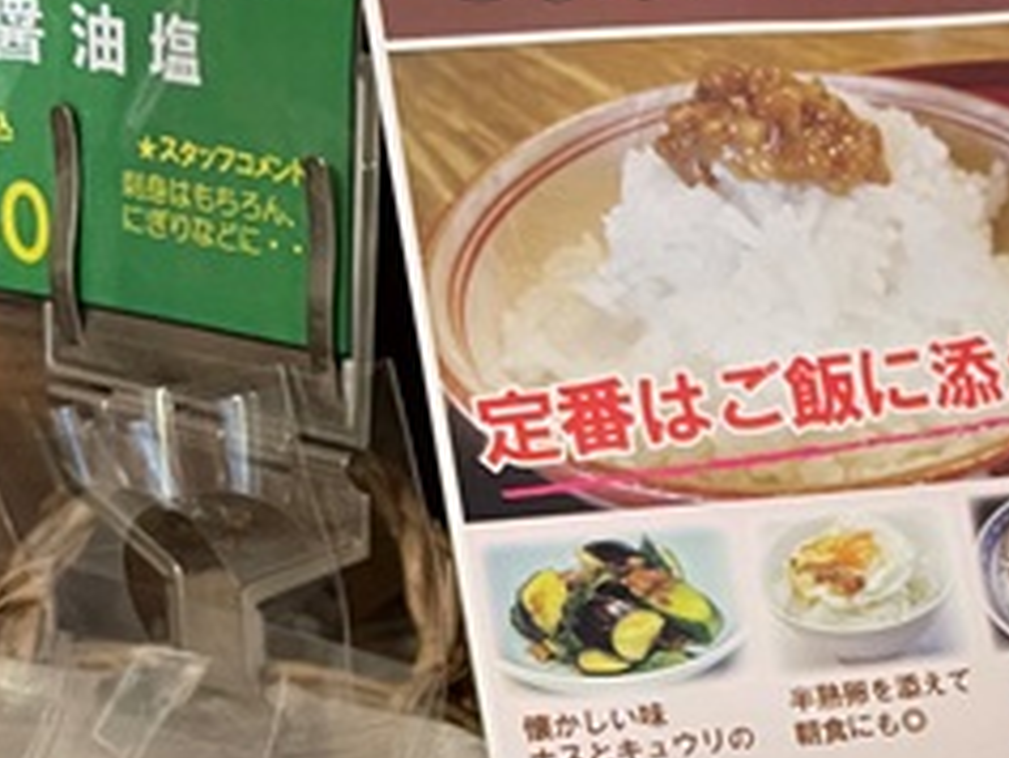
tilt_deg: -32.8
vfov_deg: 17.7
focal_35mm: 79
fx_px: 2304
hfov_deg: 22.9
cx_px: 1179
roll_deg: -1.4
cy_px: 945
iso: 200
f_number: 1.6
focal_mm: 4.2
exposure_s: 1/50
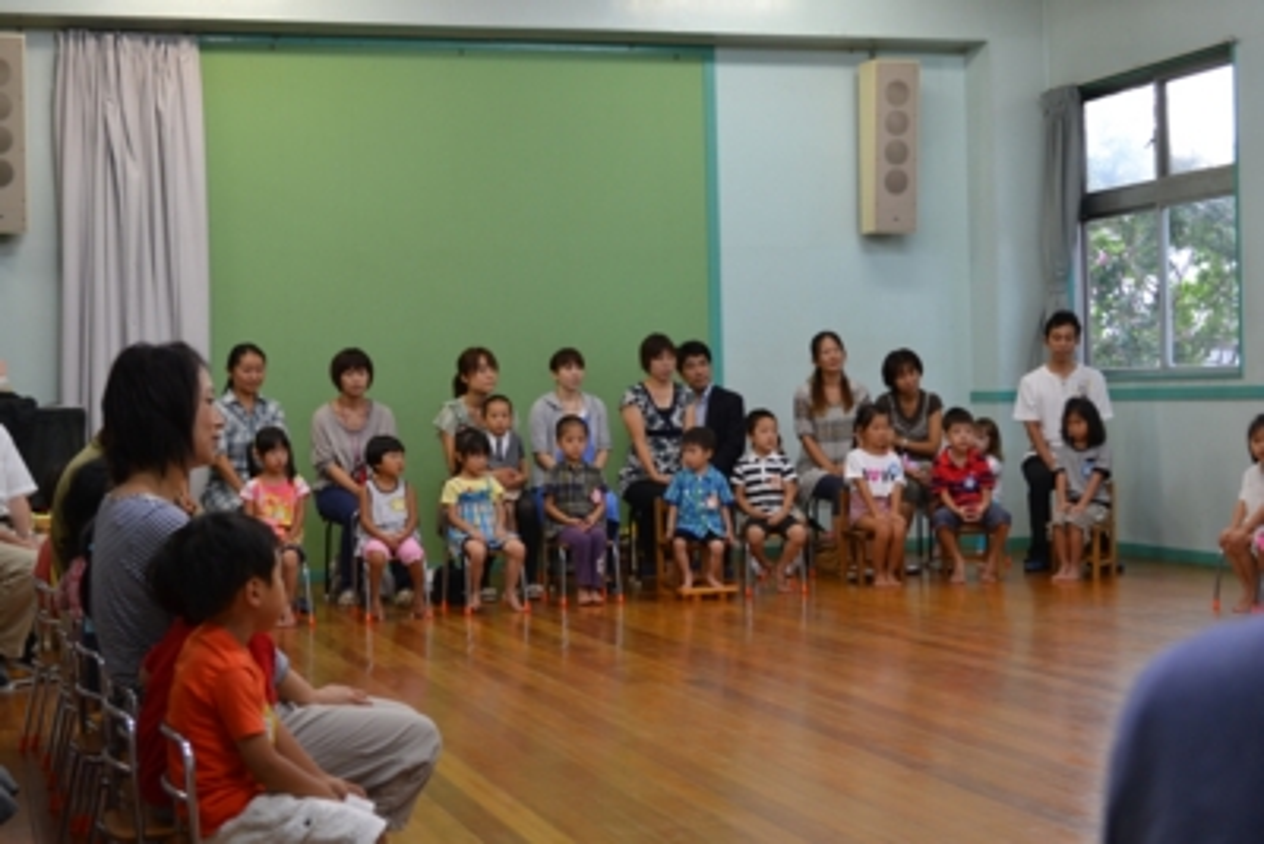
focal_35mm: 57
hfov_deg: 35.0
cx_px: 632
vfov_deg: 23.8
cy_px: 422
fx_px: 2002
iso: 400
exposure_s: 1/20
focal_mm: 38
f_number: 5
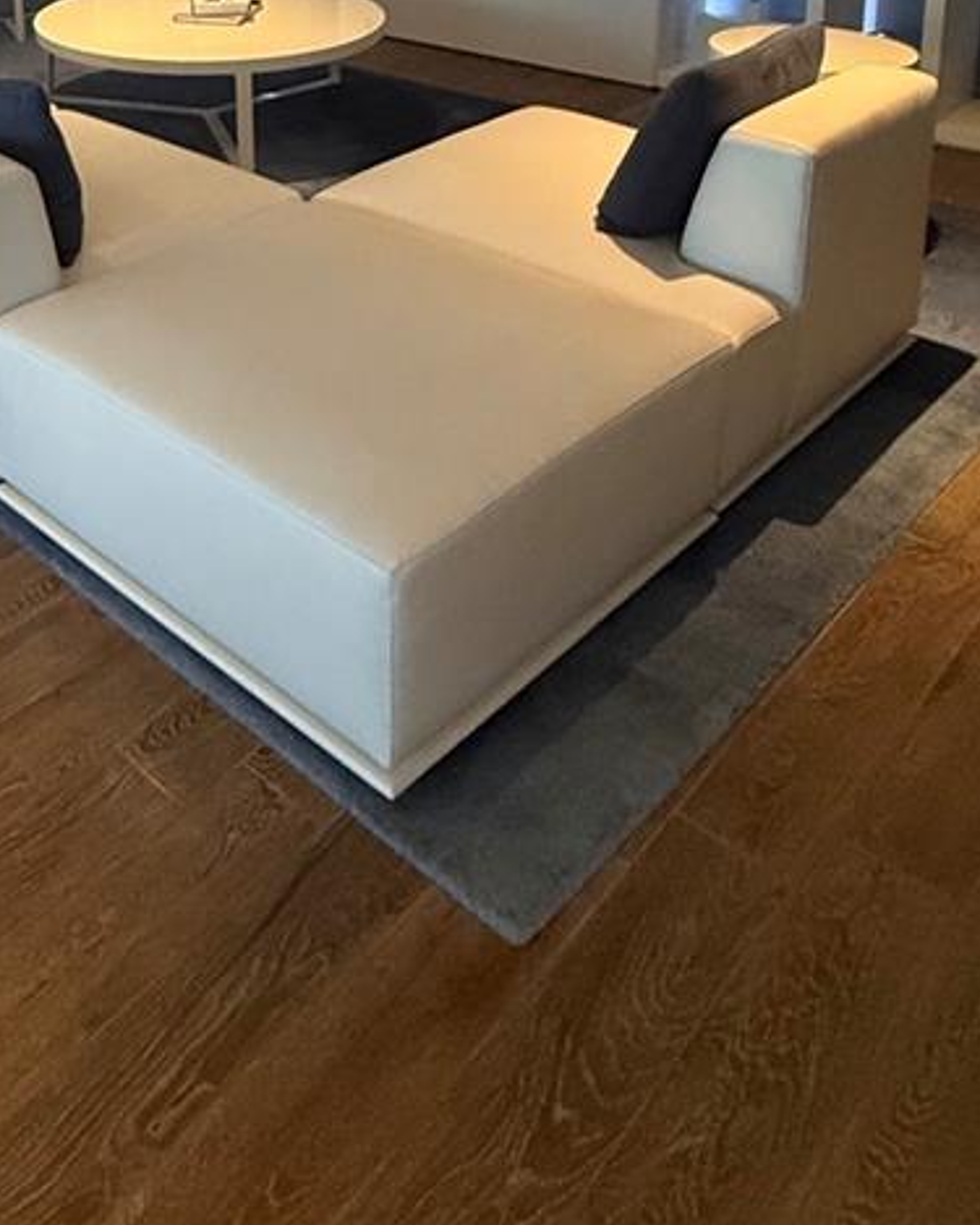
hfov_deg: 38.1
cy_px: -26
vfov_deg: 43.4
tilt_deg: -12.4
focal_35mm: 35
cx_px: 24
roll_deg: +1.6
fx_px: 1269
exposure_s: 1/60
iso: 500
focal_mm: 2.22
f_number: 2.2
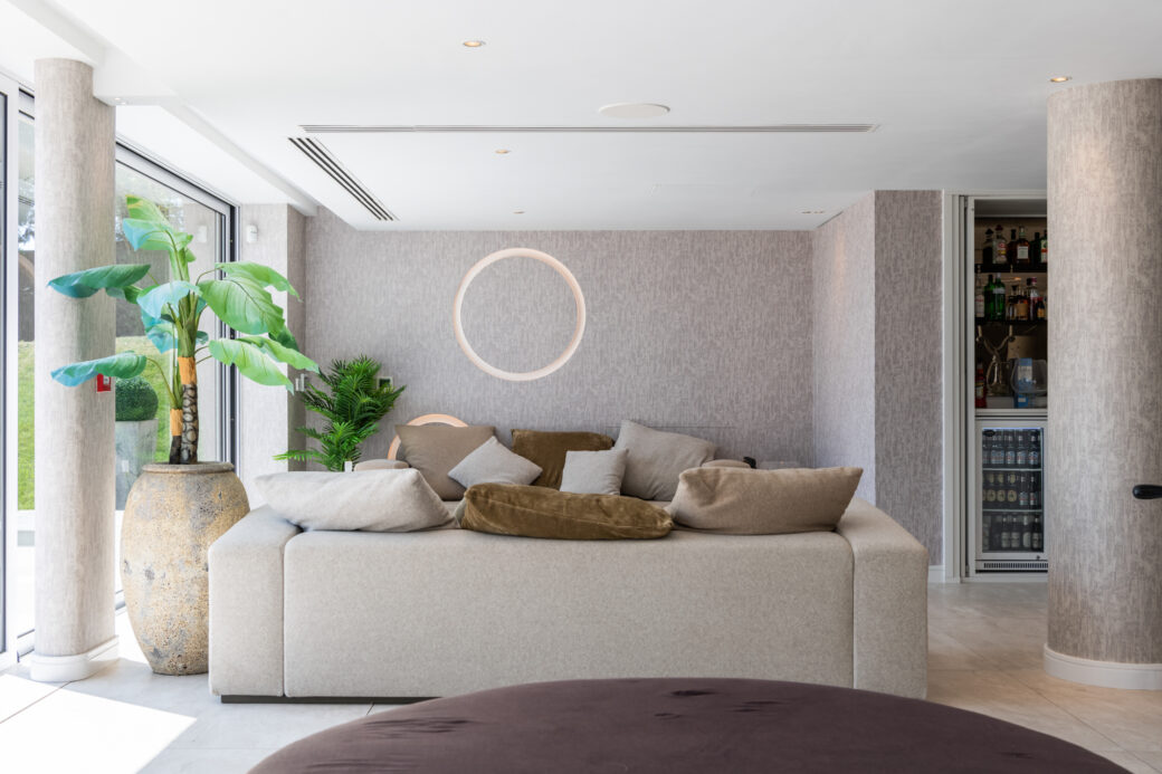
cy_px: 387
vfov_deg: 33.4
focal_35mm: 40
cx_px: 581
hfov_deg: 48.5
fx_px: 1291
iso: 200
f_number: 8
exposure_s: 1/200
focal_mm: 40
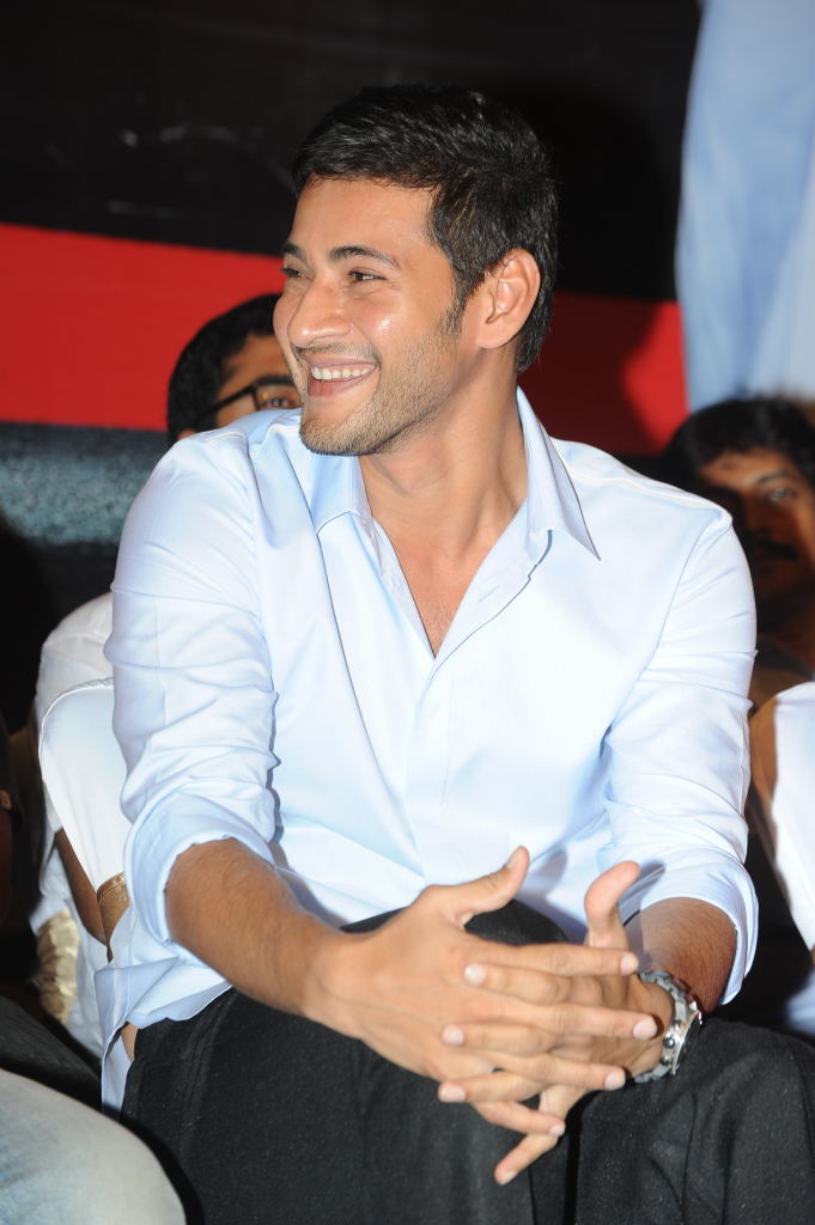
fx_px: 4592
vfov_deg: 15.2
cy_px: 612
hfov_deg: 10.1
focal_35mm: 135
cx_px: 408
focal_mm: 135
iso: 500
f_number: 8
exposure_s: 1/125
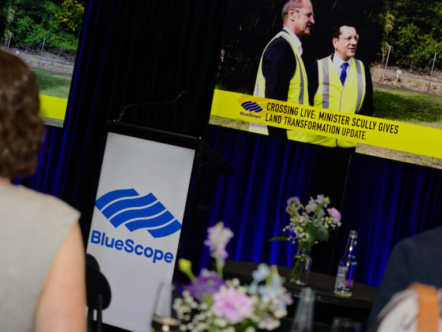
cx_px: 274
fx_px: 1367
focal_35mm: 107
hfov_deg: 18.3
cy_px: 133
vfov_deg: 13.8
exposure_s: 1/250
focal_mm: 40
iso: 250
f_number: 2.8
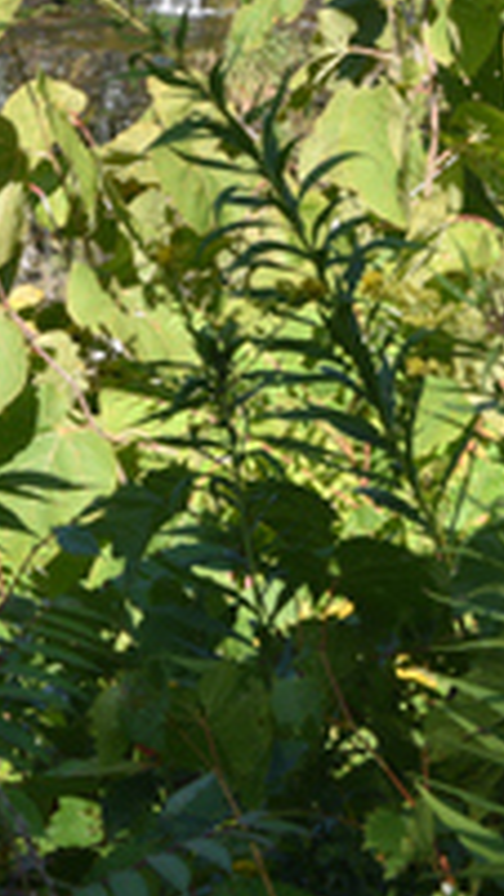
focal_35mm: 192
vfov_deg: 11.0
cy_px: -174
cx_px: -343
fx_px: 4564
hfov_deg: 6.2
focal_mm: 48
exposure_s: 1/5
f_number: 22
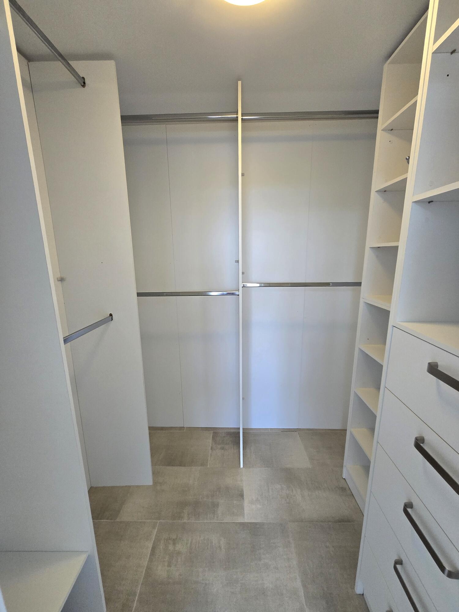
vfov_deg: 106.2
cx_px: 230
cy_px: 306
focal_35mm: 13
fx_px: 230
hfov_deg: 89.9
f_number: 2.2
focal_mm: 1.7
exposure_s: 1/101
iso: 160
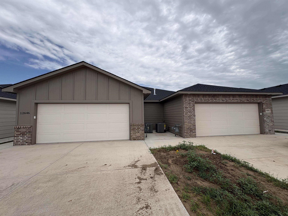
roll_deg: +1.2
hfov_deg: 102.1
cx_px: 144
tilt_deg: +3.7
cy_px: 108
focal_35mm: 14
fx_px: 116
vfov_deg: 85.7
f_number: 2.2
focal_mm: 2.22
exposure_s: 1/2770
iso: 50
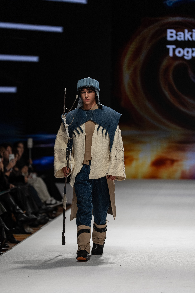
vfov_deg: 10.3
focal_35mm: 200
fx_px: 1625
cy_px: 146
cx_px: 98
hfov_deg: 6.9
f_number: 2.8
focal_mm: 200
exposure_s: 1/400
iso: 200
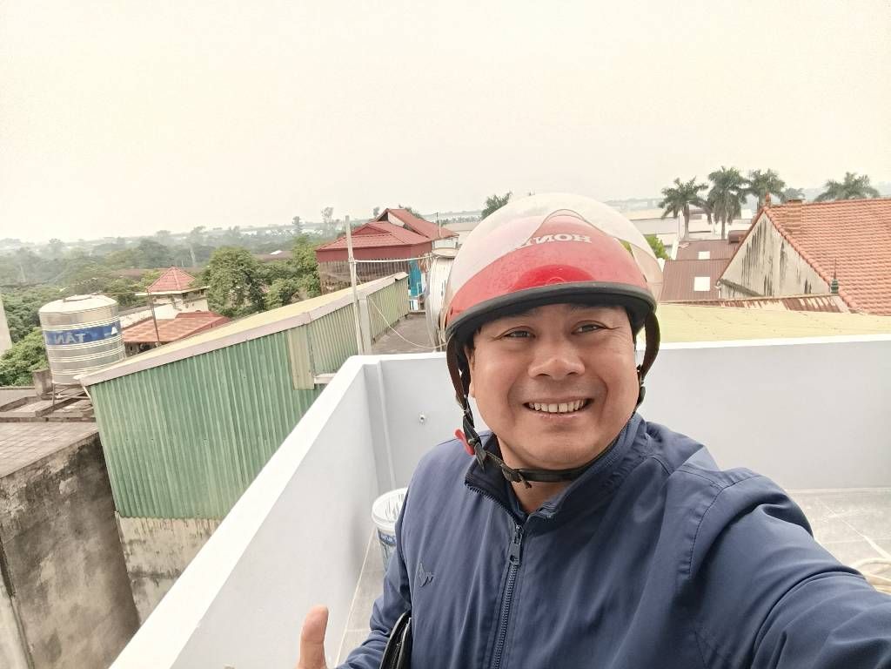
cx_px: 446
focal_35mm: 21
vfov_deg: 63.4
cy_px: 334
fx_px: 541
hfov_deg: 79.0
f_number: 2.2
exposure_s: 1/100
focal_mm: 2.23
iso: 51
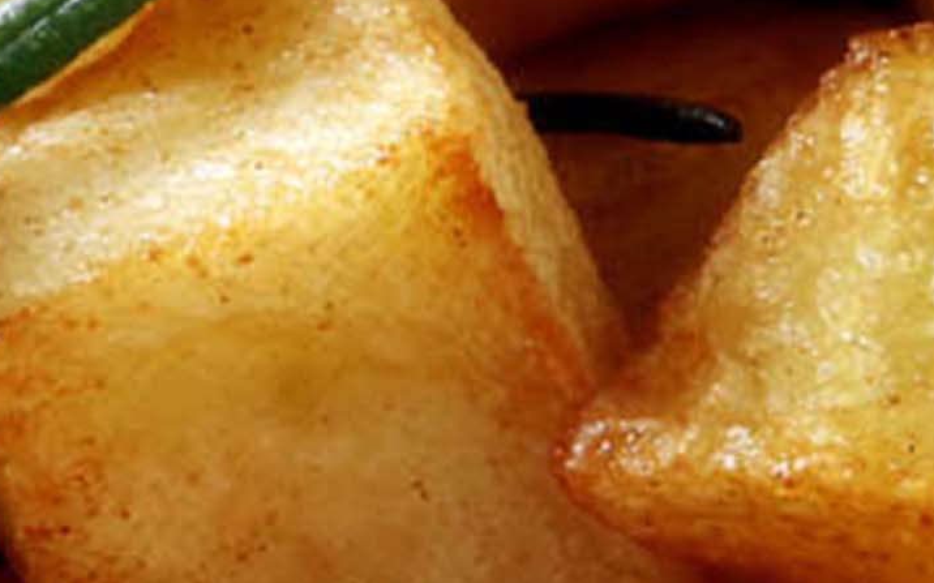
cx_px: -1040
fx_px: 8117
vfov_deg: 4.1
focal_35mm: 319
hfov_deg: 6.4
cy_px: 526
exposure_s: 1/13
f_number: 3.7
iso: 320
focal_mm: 11
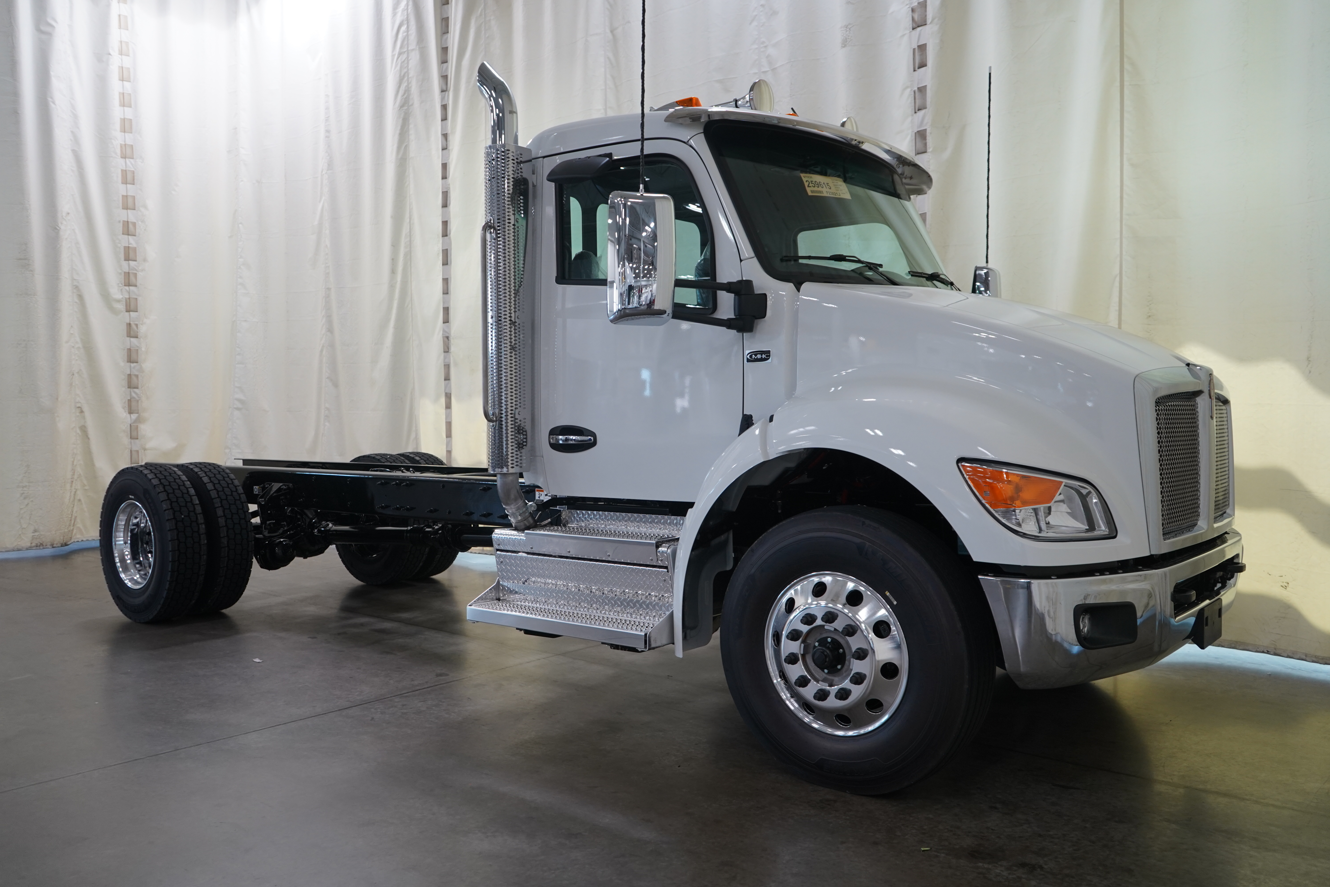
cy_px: 444
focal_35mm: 28
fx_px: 1034
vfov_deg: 46.4
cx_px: 665
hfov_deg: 65.5
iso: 1000
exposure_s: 1/160
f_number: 4
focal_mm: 28
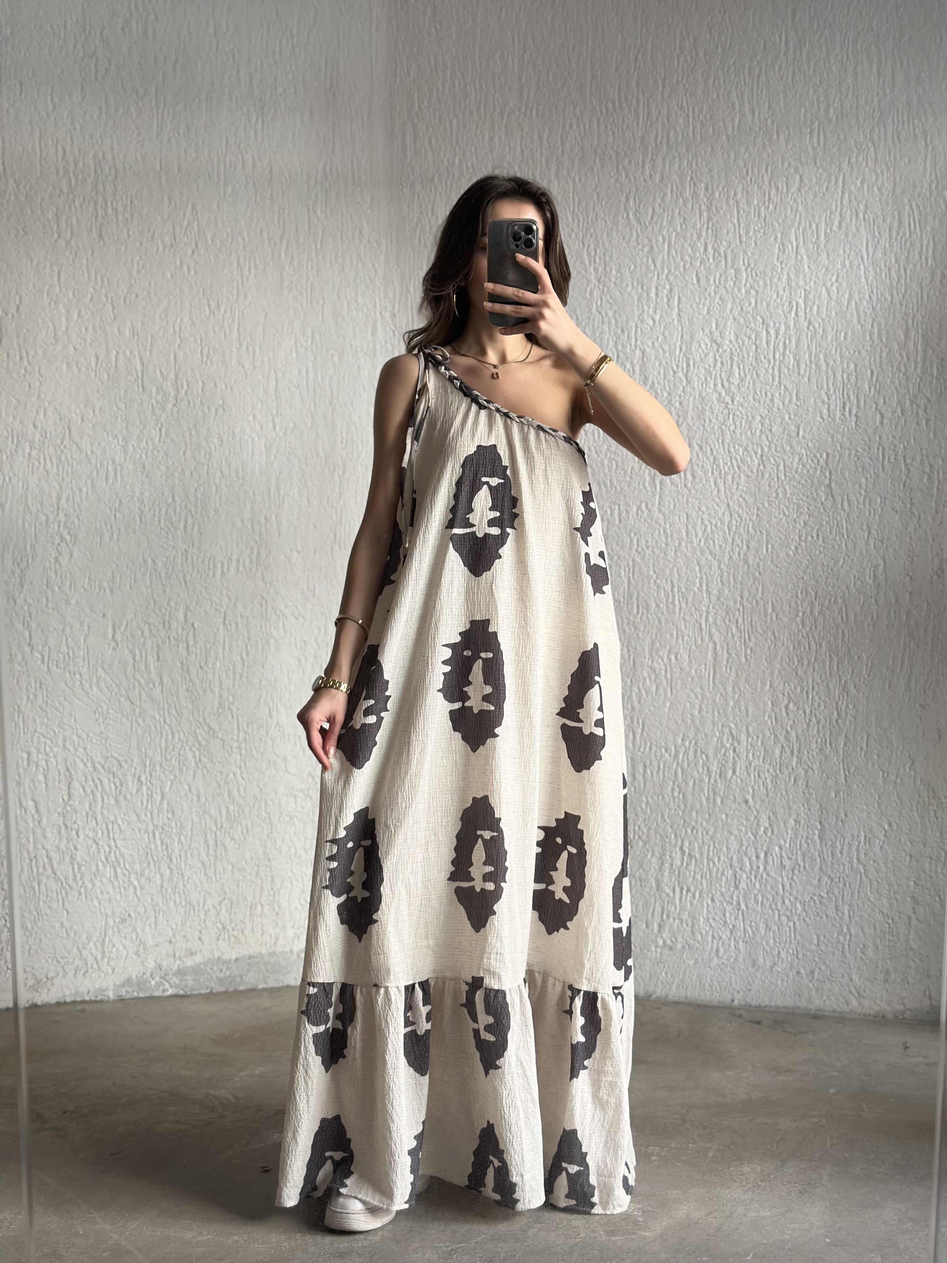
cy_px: 632
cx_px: 474
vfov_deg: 39.7
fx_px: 1751
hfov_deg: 30.3
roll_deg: -0.3
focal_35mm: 48
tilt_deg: -21.9
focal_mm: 6.86
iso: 80
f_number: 1.78
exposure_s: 1/121
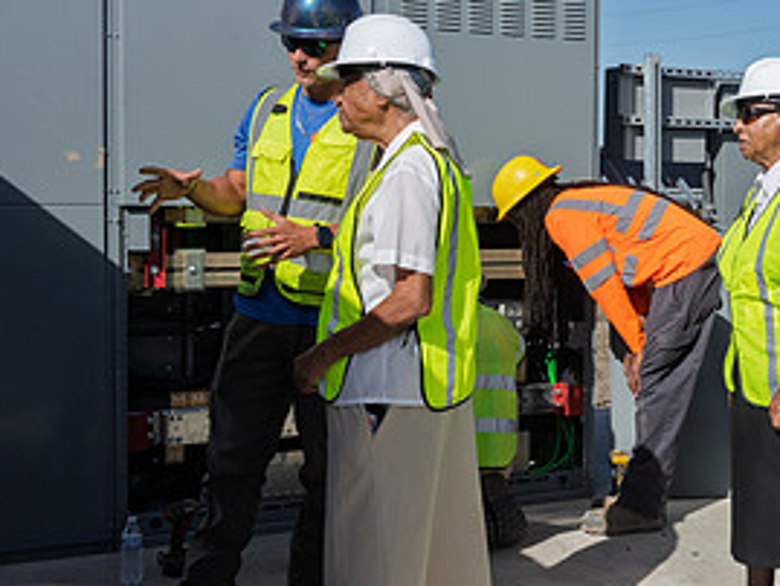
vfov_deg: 24.0
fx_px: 1375
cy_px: 252
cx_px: 702
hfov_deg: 30.3
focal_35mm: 61
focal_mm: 28
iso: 200
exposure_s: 1/500
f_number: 14
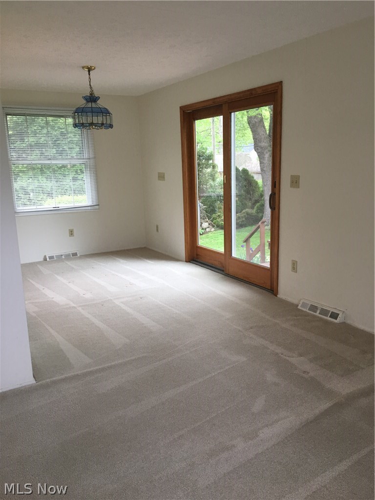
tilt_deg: -12.8
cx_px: 188
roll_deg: +1.6
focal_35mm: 29
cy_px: 250
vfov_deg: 61.7
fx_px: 419
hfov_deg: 48.2
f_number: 2.2
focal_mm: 4.15
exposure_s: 1/30
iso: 32
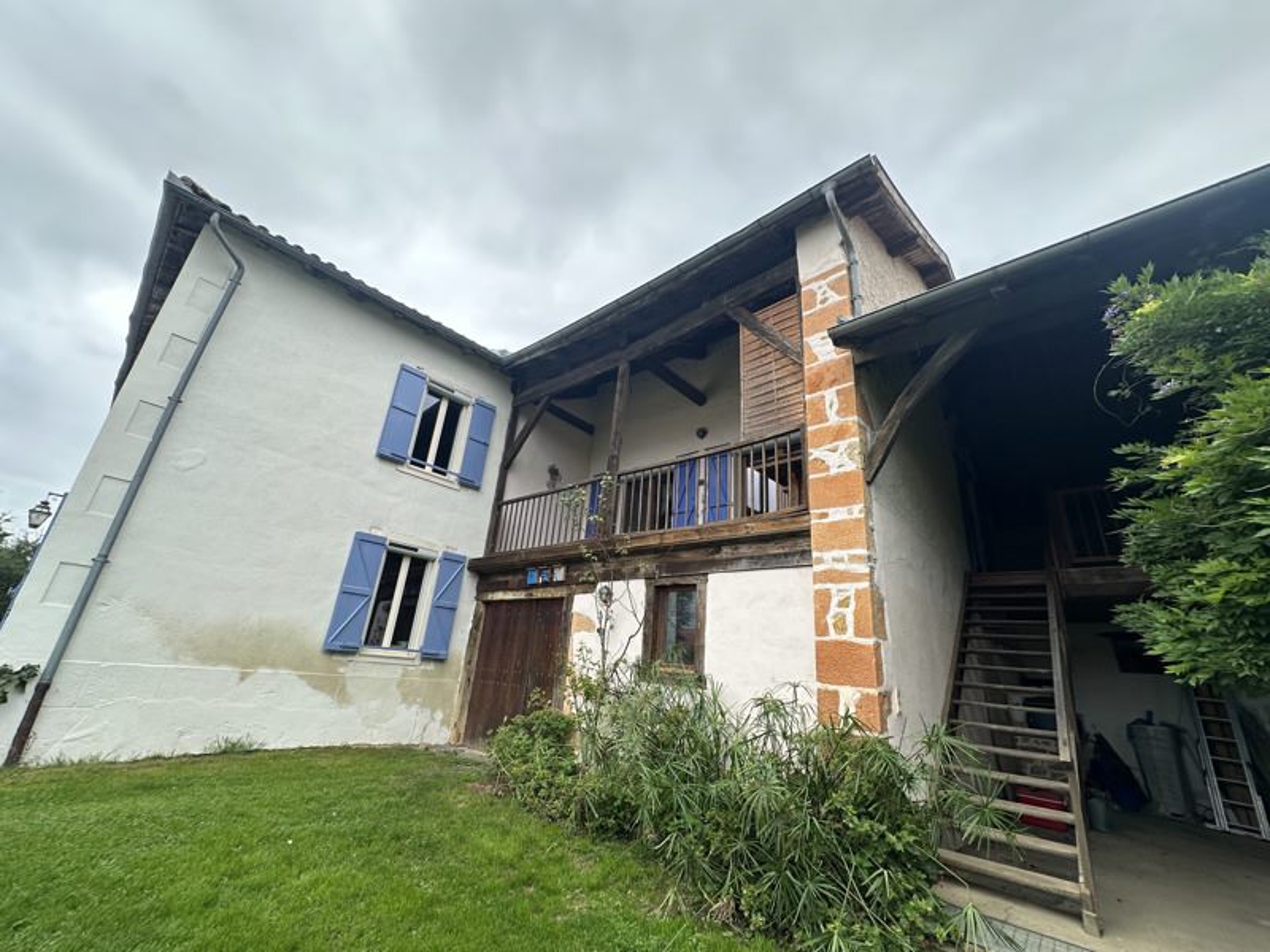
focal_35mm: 14
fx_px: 514
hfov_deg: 102.1
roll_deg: -5.3
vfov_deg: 85.7
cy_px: 476
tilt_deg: +22.0
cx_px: 635
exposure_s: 1/447
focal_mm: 2.22
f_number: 2.2
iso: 40
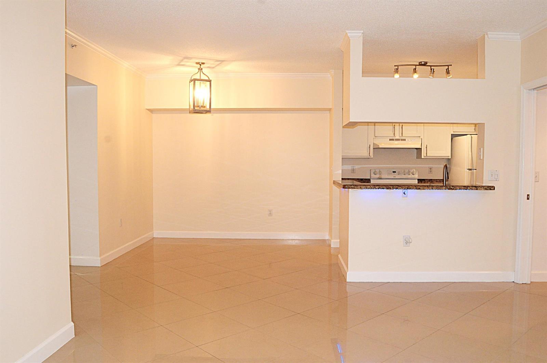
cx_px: 274
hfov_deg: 67.5
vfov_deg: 47.8
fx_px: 410
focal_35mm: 27
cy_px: 182
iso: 1250
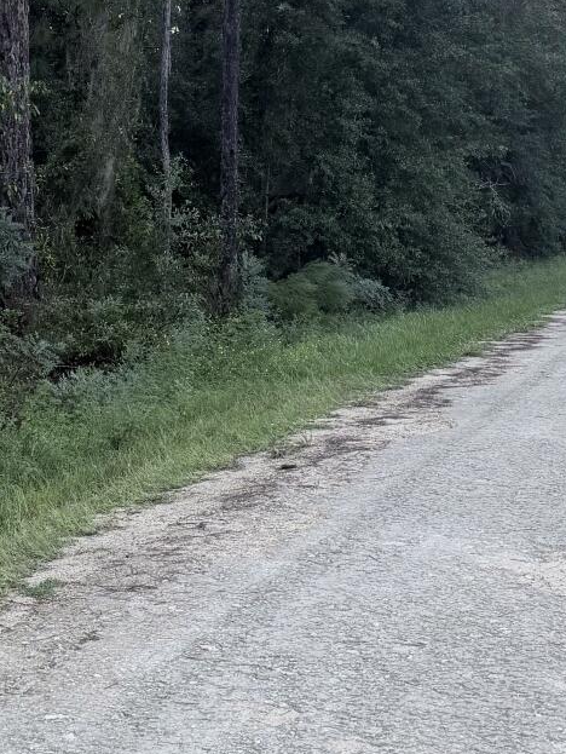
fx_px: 1677
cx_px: 111
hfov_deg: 19.0
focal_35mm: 77
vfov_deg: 24.9
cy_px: 159
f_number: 1.78
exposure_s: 1/683
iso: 100
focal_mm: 6.76
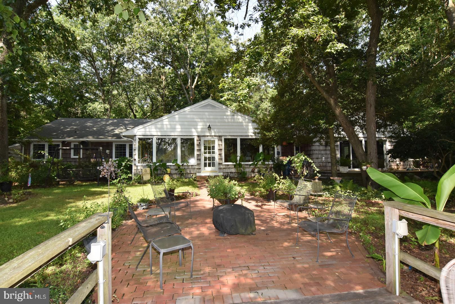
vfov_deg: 67.5
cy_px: 152
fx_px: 228
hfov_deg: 90.0
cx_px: 228
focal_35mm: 18
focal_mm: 12
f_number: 14
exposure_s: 1/200
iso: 800
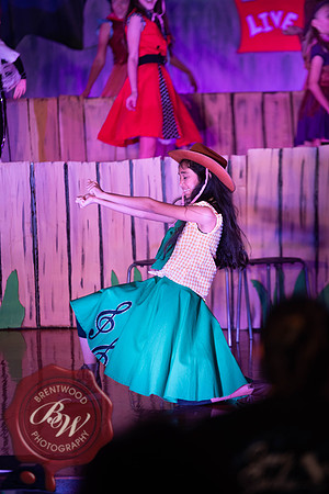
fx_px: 2604
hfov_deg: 7.2
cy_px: 247
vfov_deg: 10.8
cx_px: 164
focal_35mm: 190
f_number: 2.8
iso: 1100
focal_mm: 190
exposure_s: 1/200
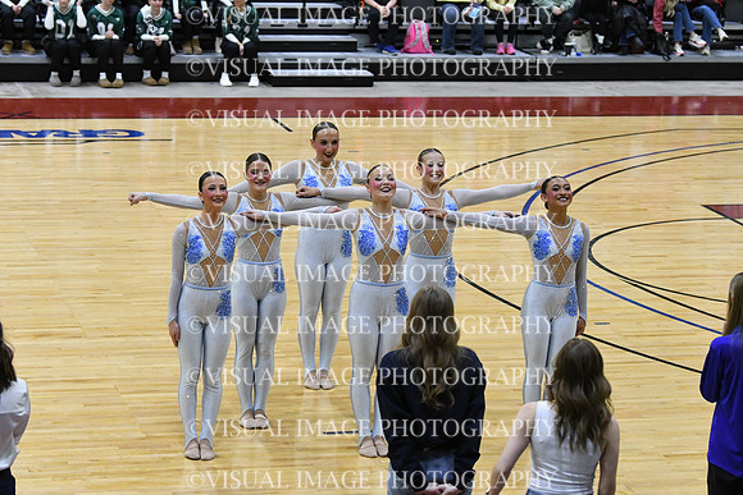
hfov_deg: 17.5
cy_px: 248
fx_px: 2415
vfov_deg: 11.7
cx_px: 372
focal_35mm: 117
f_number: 4
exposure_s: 1/400
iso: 5000
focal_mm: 78
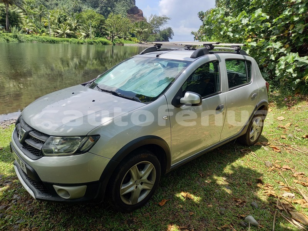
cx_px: 154
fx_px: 222
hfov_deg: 69.4
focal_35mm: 25
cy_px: 116
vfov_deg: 54.9
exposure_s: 1/391
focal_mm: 4.6
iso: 50
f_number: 2
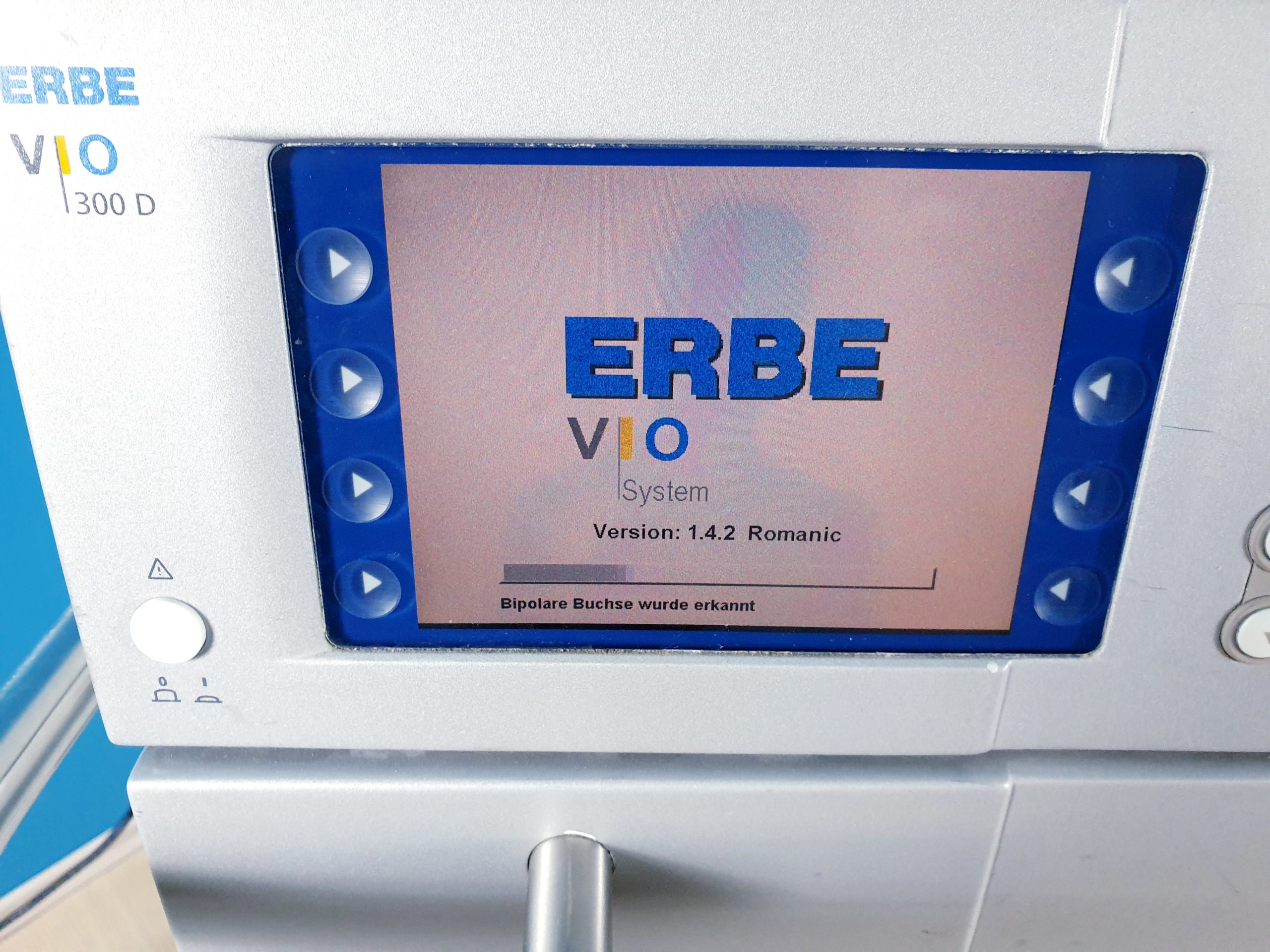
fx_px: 954
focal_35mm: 26
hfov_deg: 67.3
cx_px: 635
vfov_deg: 53.1
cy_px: 476
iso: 250
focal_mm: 4.3
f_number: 2.4
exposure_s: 1/60
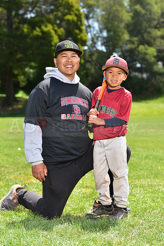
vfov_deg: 22.6
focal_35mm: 90
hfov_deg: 15.2
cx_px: 82
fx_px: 615
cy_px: 123
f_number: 5
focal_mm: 90
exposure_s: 1/200
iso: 80
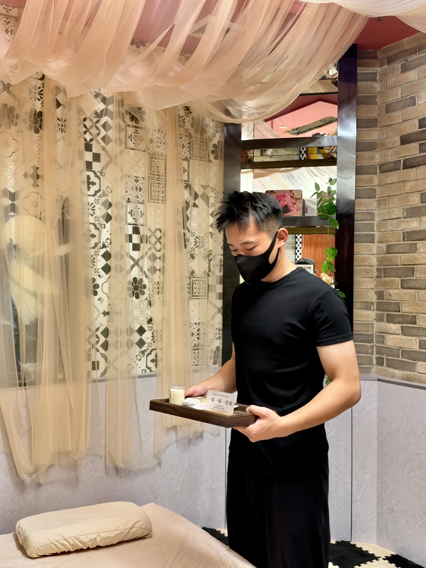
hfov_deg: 41.8
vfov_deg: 54.0
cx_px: 213
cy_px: 284
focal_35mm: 34
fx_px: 558
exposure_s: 1/50
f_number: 1.48
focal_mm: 6.93
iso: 640
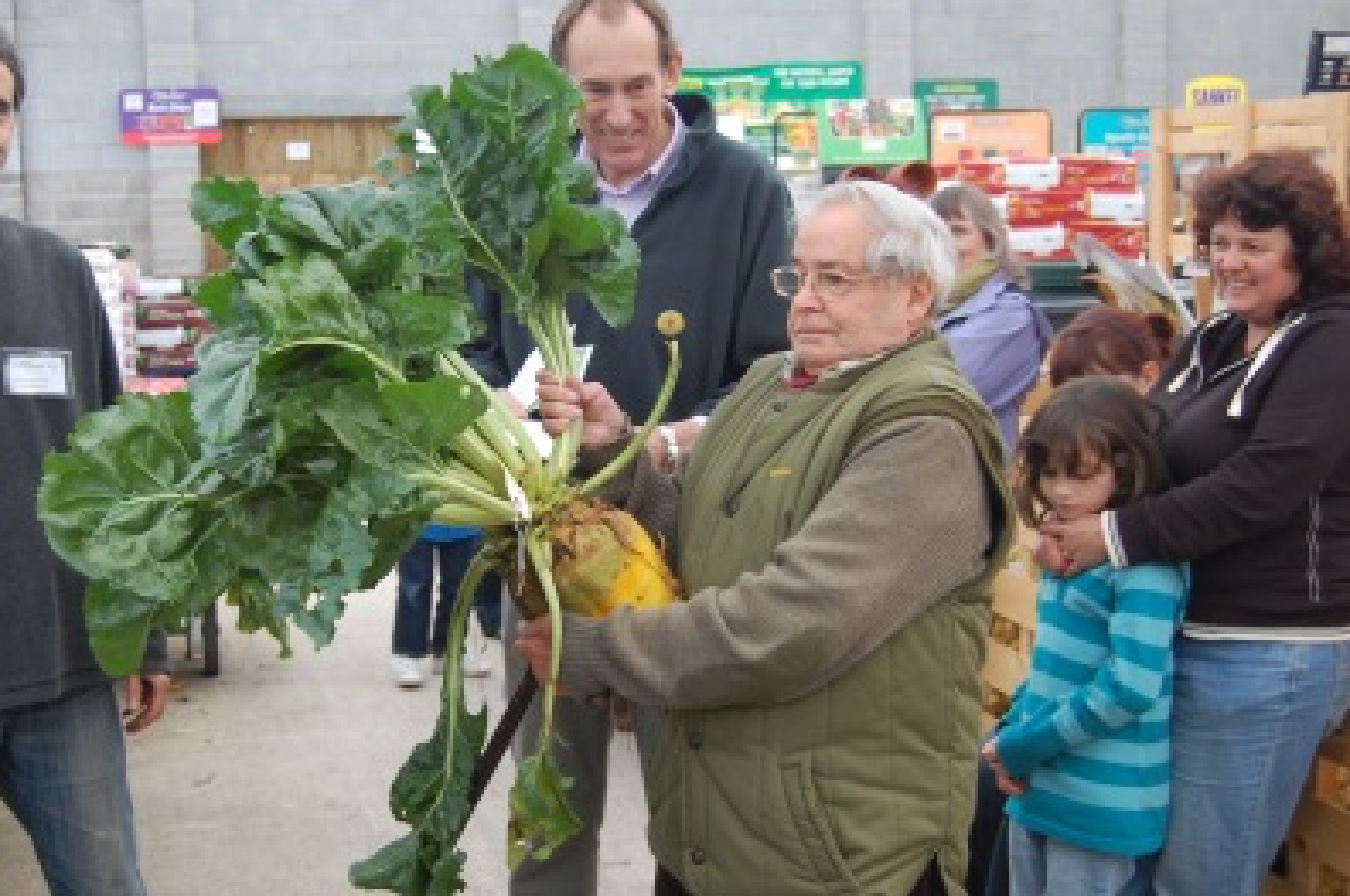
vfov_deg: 25.5
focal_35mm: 53
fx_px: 1985
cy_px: 443
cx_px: 518
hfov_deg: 37.4
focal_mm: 28
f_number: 4.5
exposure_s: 1/80
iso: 400
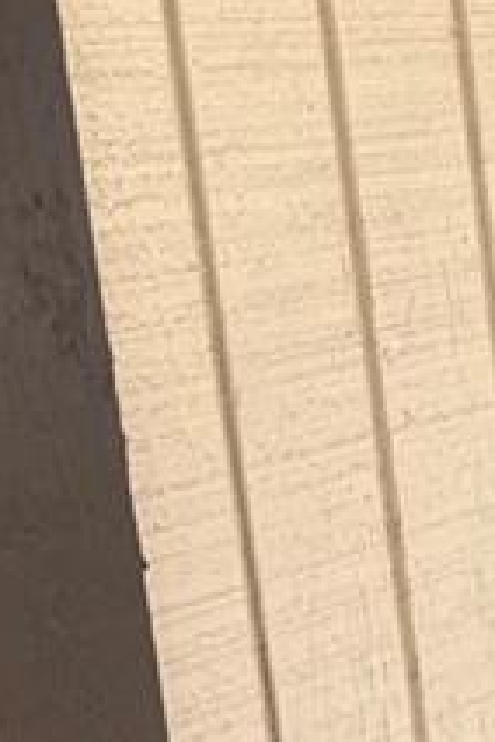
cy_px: 550
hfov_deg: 8.9
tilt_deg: -13.5
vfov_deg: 17.0
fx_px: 2475
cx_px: 1586
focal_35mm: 120
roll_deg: +1.2
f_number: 1.78
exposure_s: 1/1727
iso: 80
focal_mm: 6.76
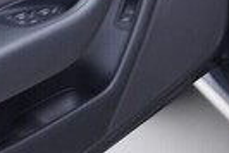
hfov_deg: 12.8
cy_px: -150
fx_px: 949
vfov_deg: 8.7
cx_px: 370
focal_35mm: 149
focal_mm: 24
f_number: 2.8
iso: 160
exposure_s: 1/40
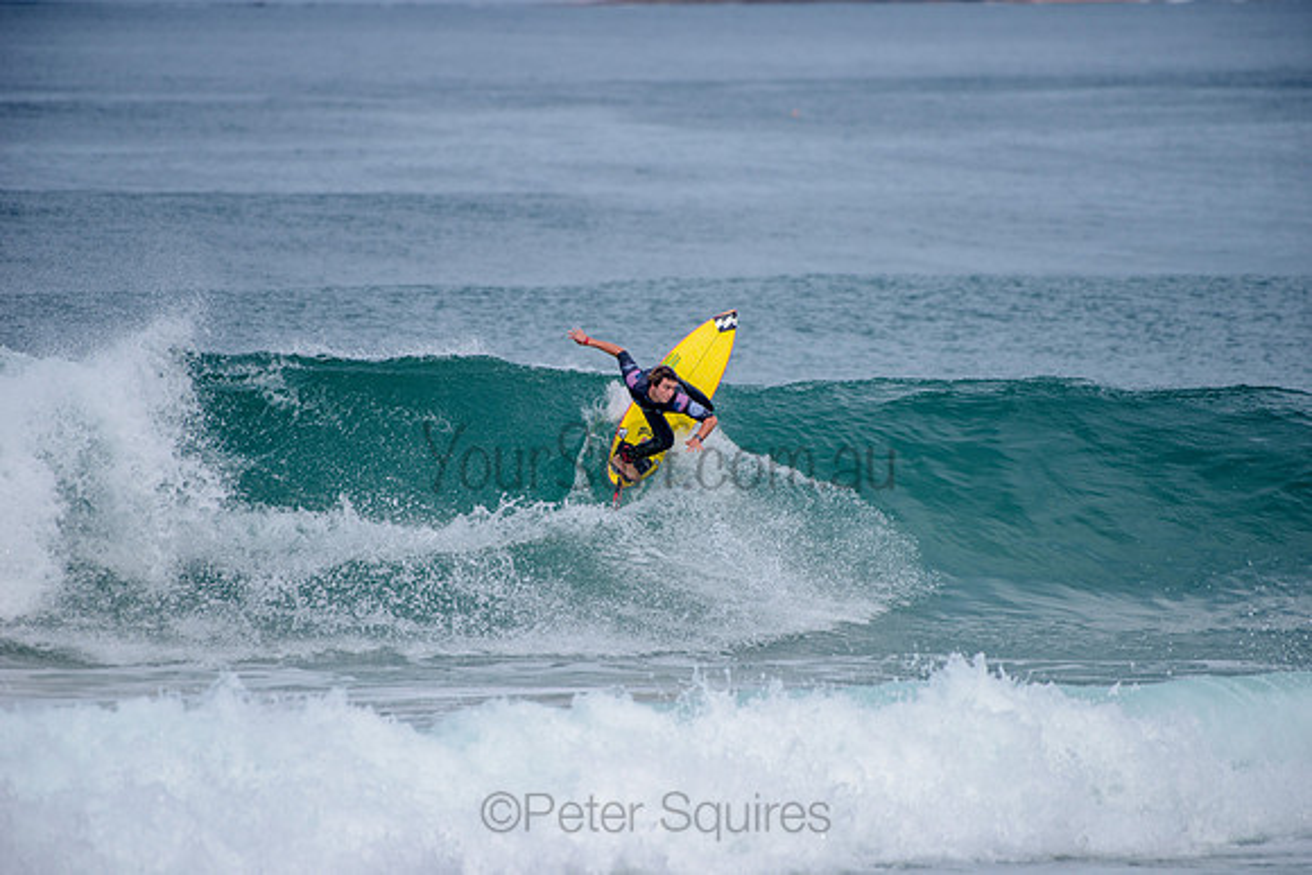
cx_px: 656
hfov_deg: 4.1
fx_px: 18226
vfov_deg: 2.8
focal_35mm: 500
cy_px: 438
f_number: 5.6
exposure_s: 1/2000
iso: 160
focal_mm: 500
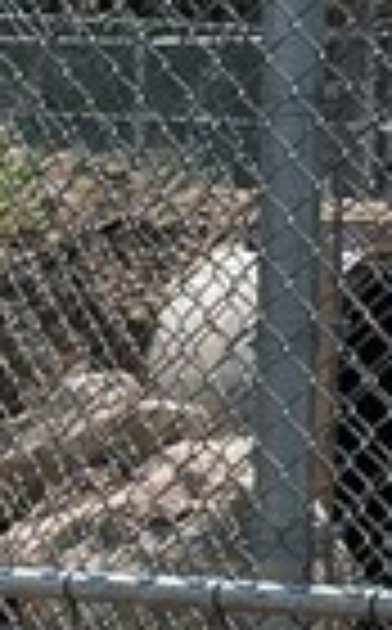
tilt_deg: -9.8
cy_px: 828
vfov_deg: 10.2
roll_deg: +1.6
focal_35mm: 202
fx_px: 3467
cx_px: -545
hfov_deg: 6.2
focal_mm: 5.1
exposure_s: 1/1923
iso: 50
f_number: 1.6
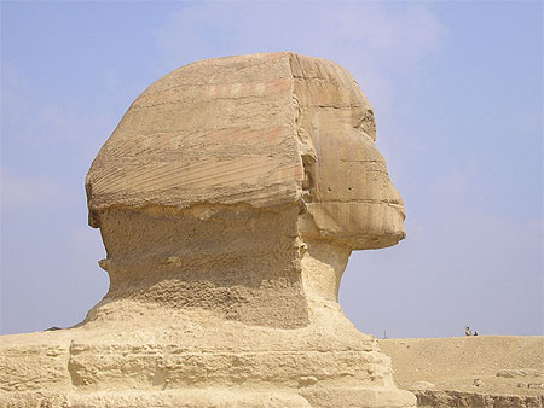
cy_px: 204
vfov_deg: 19.2
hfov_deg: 25.3
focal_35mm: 77
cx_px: 272
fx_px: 1211
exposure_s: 1/500
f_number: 5.7
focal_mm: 11.8
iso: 50
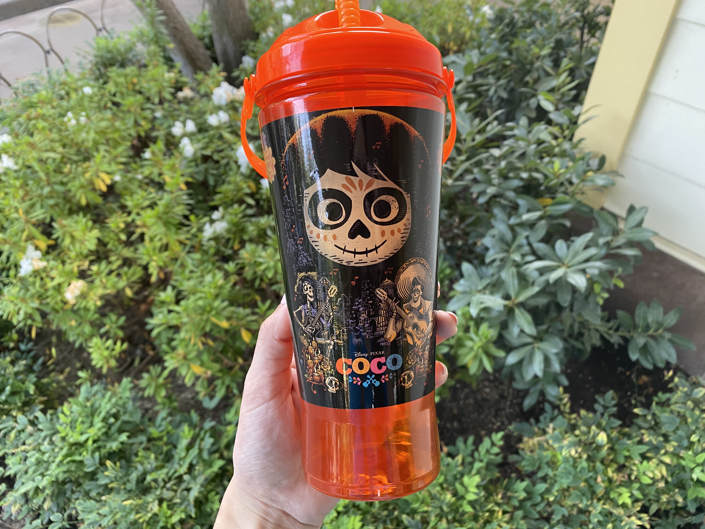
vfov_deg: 53.1
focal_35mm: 26
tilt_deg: -43.0
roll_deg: +0.9
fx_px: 530
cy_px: 264
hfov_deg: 67.3
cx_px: 352
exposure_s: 1/76
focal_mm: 4.25
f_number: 1.8
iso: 125
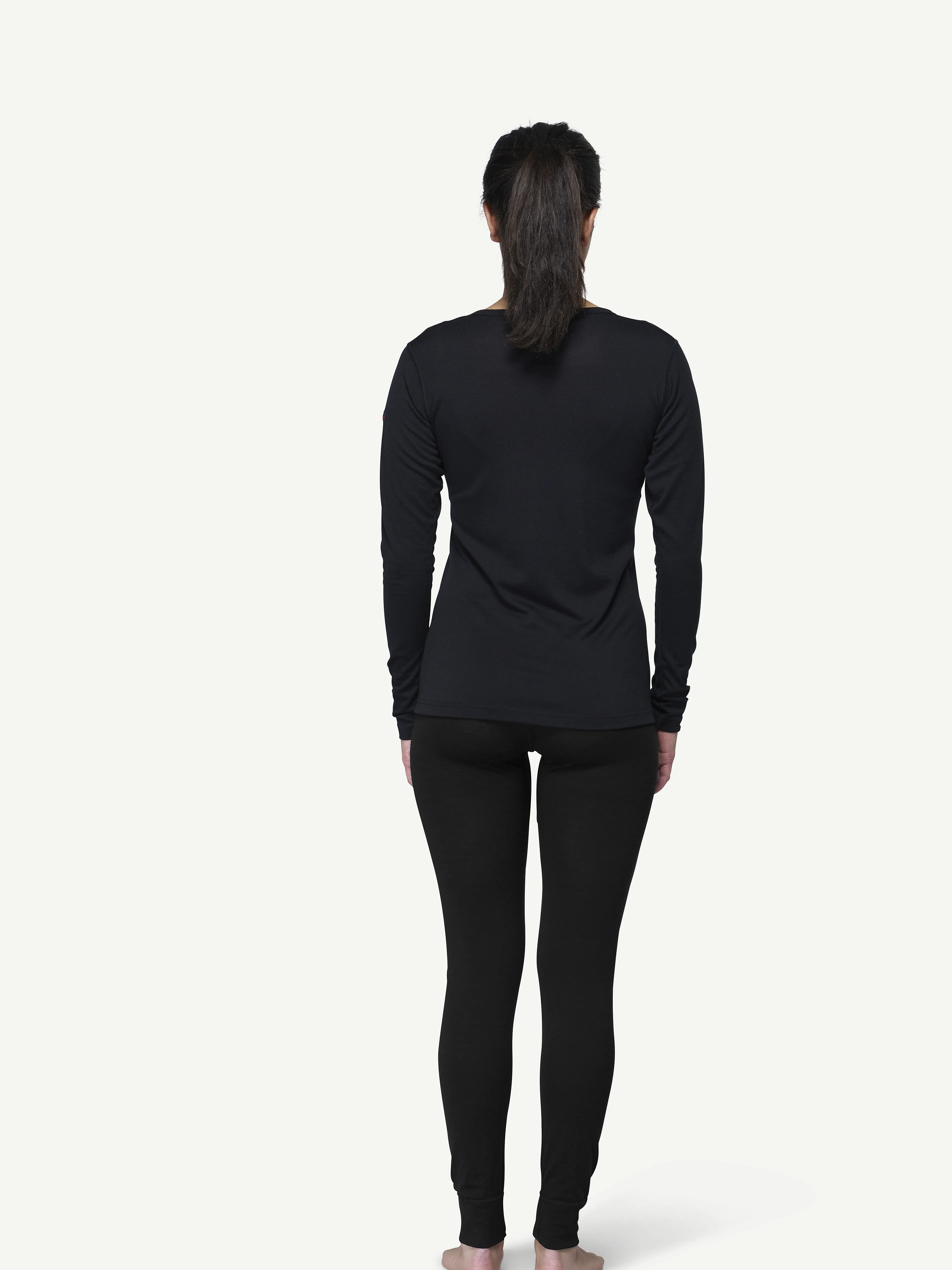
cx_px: 472
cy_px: 692
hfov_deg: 17.6
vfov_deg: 23.3
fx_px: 3081
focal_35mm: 84
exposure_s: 1/50
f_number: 5.6
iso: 100
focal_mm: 77
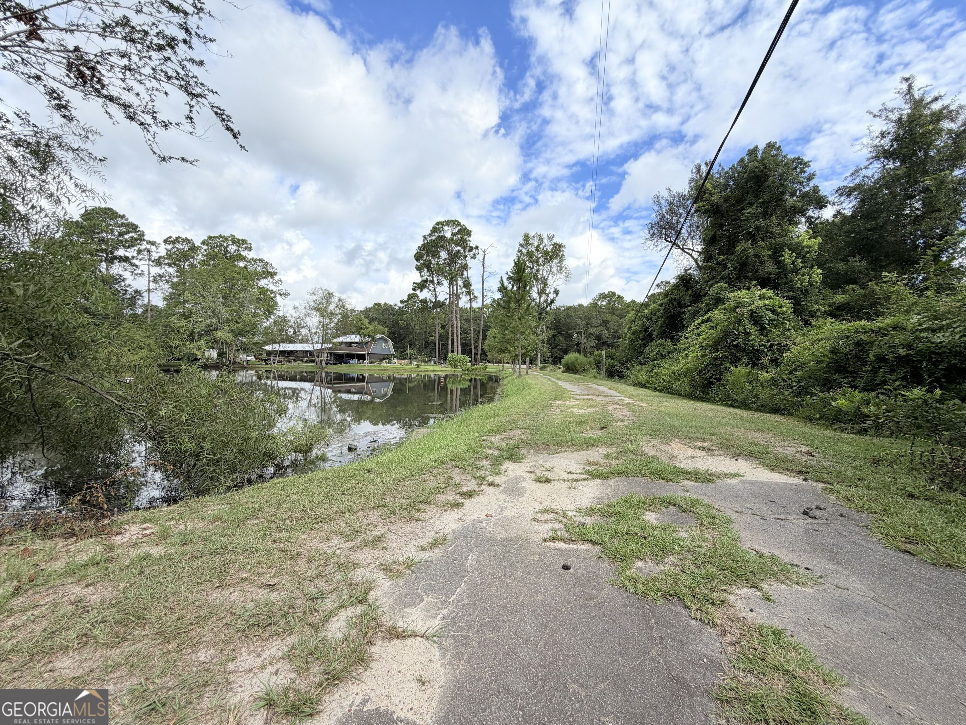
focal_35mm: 14
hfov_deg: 102.1
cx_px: 483
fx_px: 391
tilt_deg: -0.4
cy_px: 362
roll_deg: +0.3
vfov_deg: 85.7
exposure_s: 1/799
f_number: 2.2
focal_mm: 2.22
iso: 20
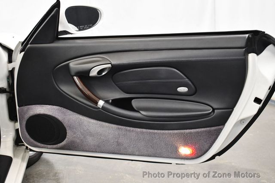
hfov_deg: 36.9
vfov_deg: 25.0
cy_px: 92
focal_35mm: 54
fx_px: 412
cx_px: 138
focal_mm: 36
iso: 3200
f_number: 4.8
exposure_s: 1/100
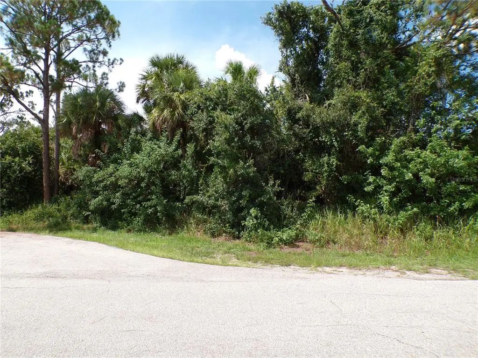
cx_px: 239
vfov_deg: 56.8
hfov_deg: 71.6
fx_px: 331
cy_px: 179
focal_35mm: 24
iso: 100
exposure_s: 1/500
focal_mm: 4.3
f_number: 4.4
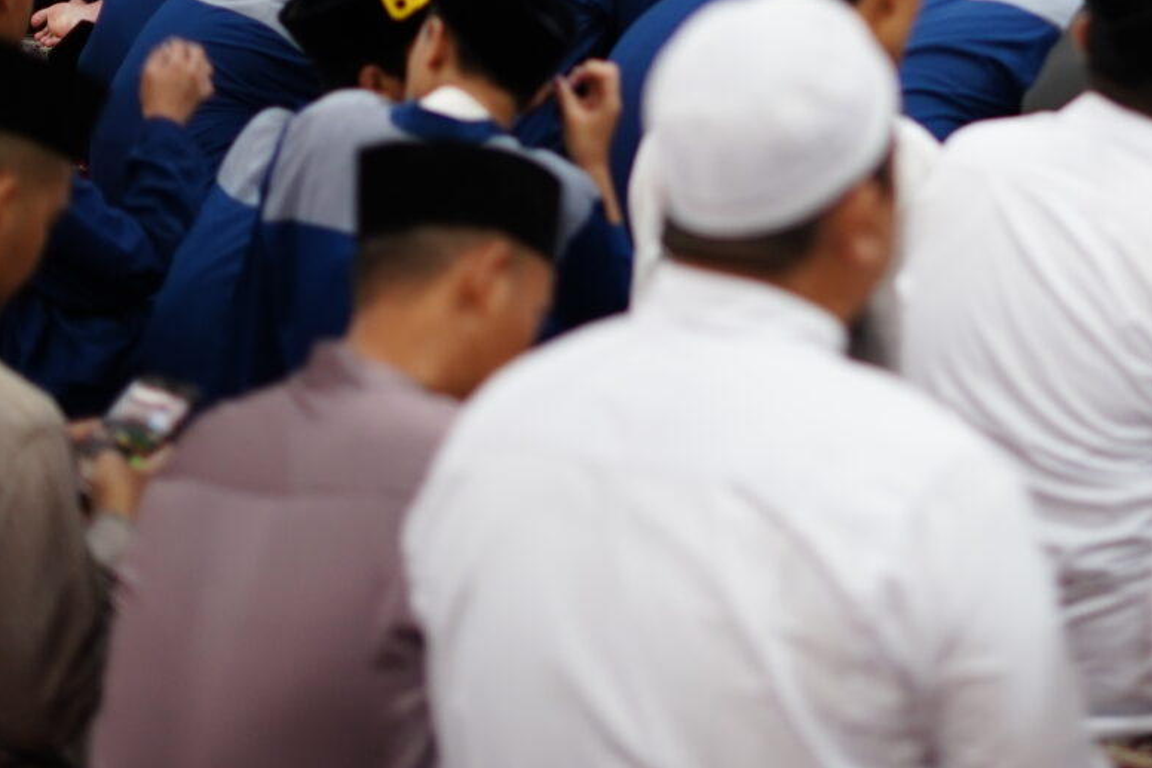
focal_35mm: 132
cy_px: -178
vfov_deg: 10.2
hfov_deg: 15.4
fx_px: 4223
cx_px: 1018
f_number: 1.8
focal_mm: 50
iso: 640
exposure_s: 1/100
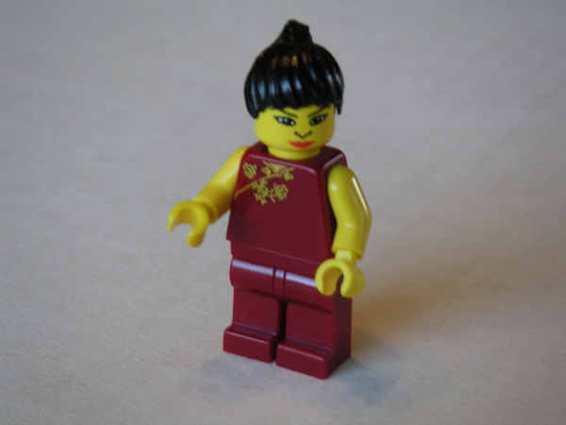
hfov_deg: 17.7
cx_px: 283
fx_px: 1815
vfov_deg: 13.3
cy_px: 212
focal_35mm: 111
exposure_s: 1/30
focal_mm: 17.1
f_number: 3.6
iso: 100
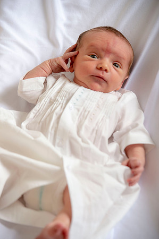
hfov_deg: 8.3
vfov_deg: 12.5
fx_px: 1096
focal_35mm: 165
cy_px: 120
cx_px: 80
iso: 125
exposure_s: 1/160
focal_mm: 165
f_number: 5.6
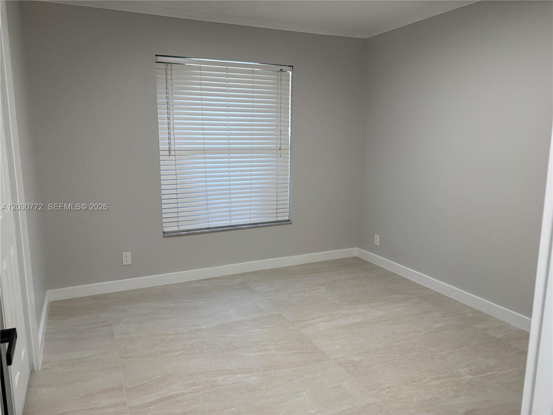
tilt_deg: -8.0
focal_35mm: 26
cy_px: 208
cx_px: 276
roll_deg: +0.0
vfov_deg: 53.1
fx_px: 415
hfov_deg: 67.3
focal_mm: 5.96
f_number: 1.6
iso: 125
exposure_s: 1/120
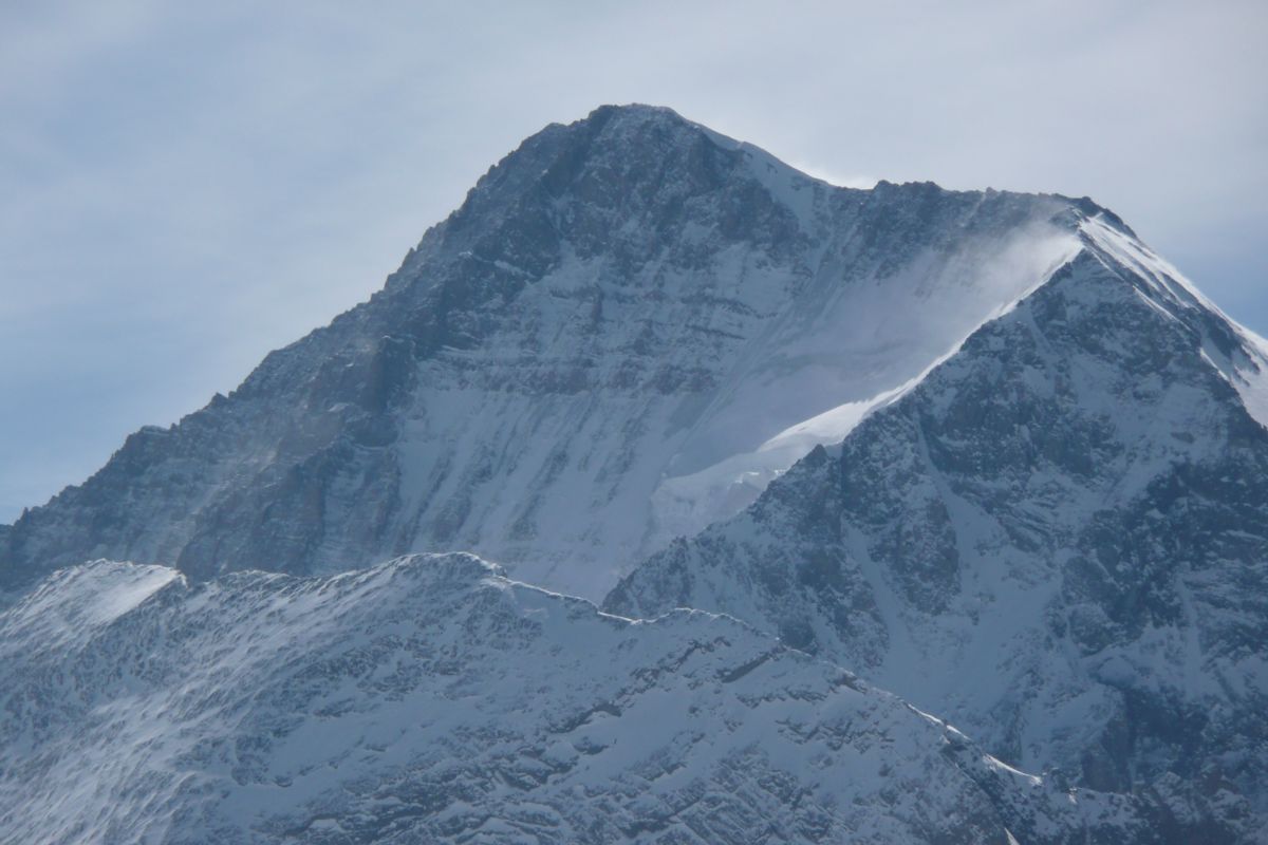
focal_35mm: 280
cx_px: 634
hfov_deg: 7.4
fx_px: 9861
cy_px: 422
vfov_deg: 4.9
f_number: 11
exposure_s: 1/400
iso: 100
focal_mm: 46
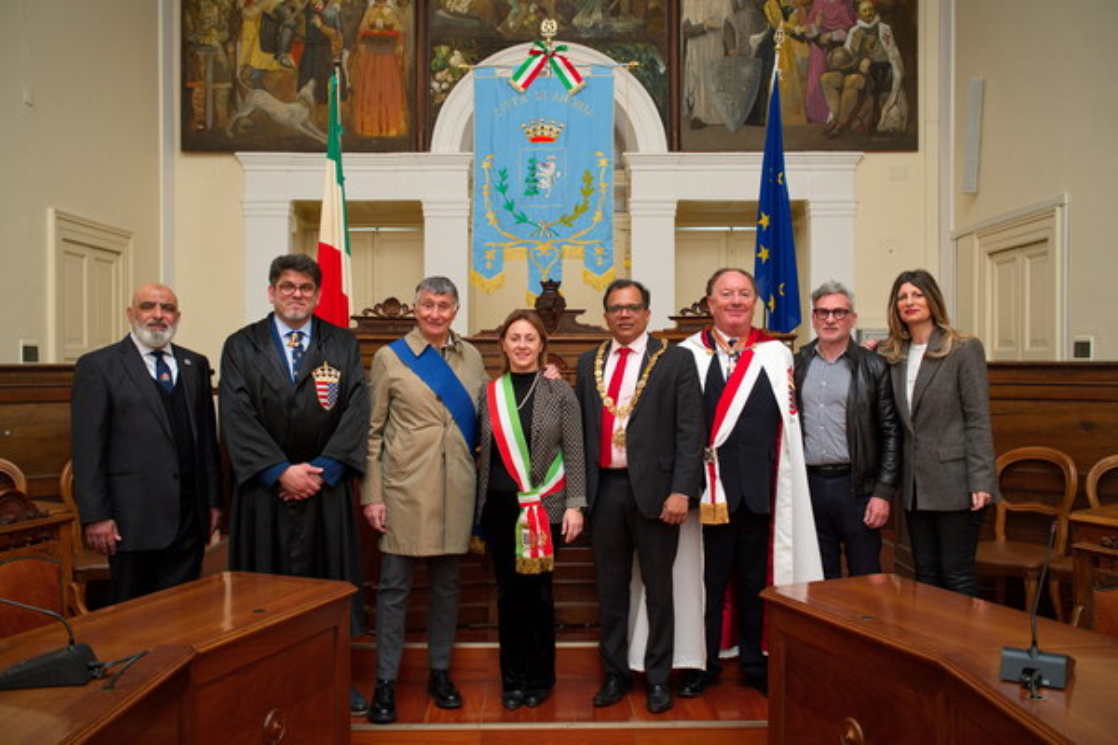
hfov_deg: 54.4
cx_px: 559
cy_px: 372
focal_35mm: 35
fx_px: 1087
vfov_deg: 37.9
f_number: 5
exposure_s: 1/40
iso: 1250
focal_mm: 35
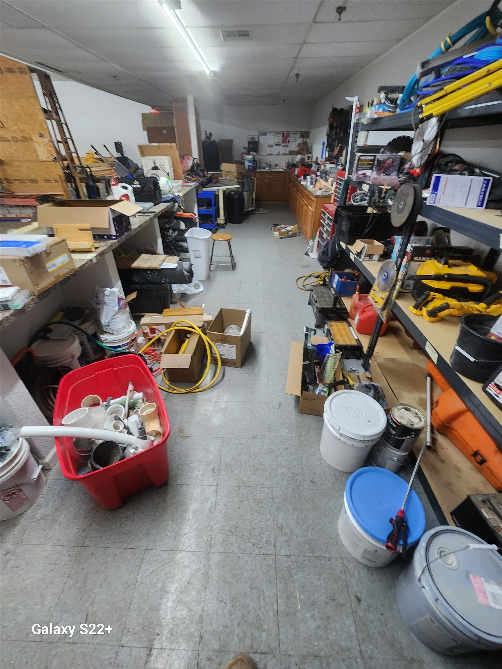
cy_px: 334
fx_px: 251
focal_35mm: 13
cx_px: 251
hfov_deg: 89.9
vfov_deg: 106.2
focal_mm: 2.2
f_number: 2.2
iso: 320
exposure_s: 1/40
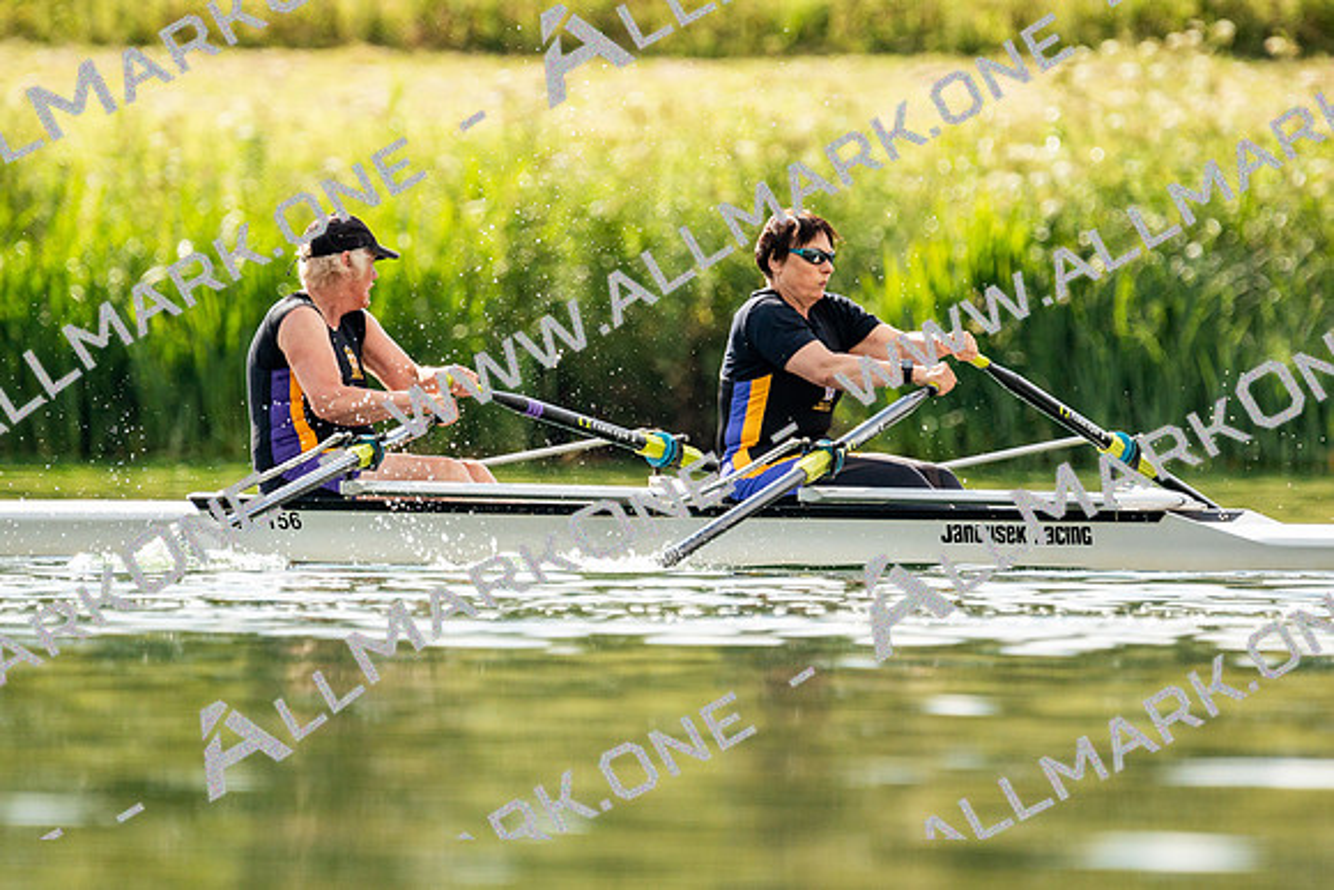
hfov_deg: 2.3
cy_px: 445
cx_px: 667
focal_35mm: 900
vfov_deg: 1.5
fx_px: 33356
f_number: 6.3
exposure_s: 1/2000
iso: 640
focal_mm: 600
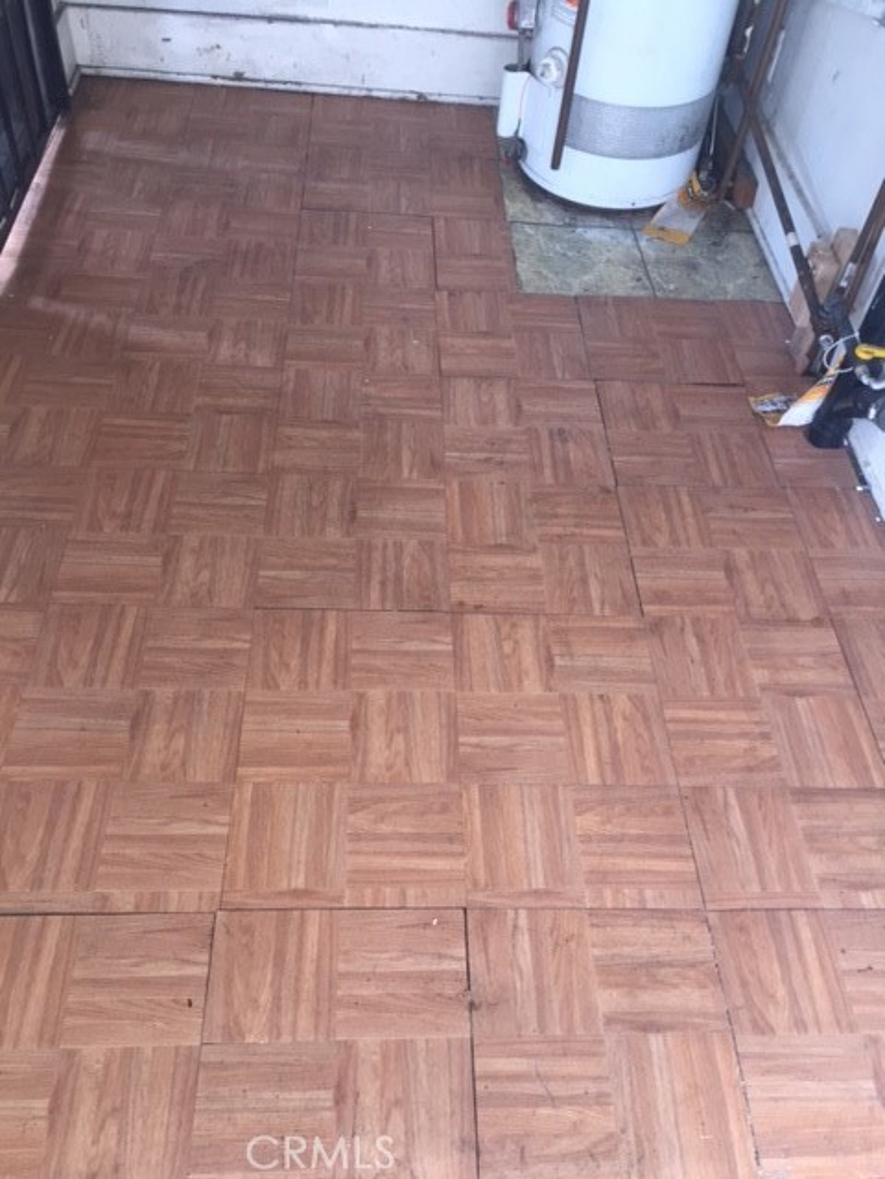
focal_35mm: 29
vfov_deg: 61.7
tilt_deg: -48.2
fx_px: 989
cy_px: 590
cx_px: 442
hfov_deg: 48.2
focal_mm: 4.15
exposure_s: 1/30
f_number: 2.2
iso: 64
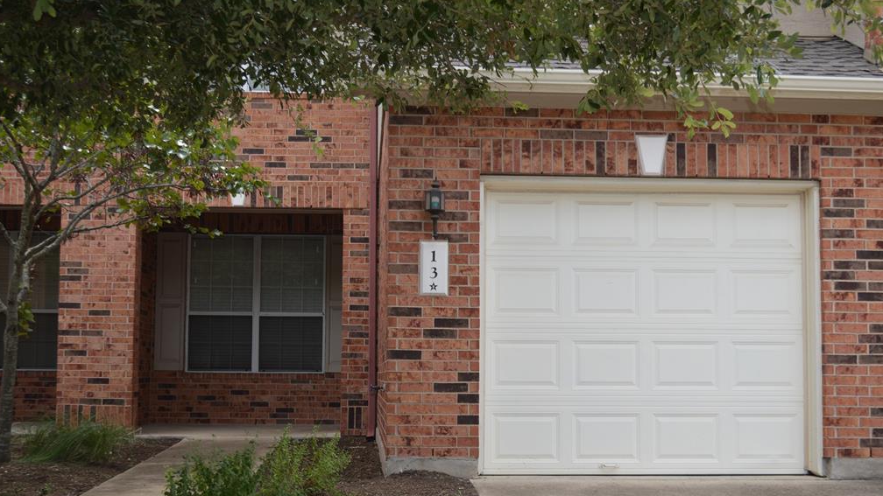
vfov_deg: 23.5
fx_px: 1194
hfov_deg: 40.6
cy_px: 269
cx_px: 438
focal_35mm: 51
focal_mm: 32
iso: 100
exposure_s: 1/200
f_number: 5
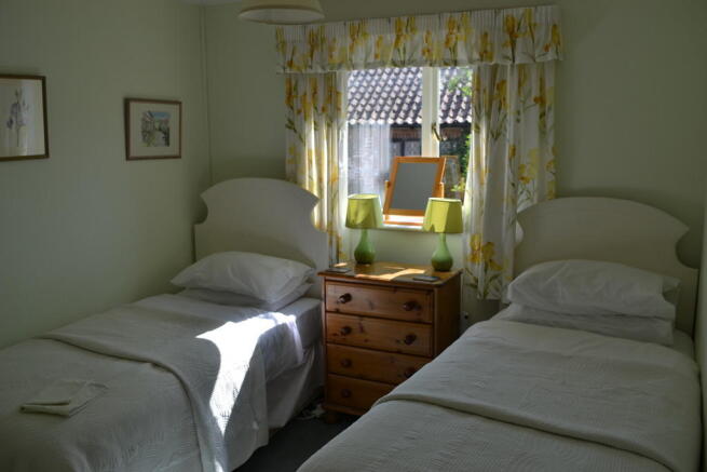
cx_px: 354
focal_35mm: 33
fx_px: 648
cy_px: 236
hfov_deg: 57.2
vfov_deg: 40.0
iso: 110
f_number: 5.6
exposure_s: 1/125
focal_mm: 22
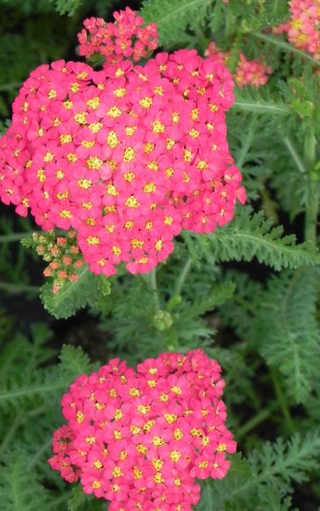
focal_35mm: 160
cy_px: 324
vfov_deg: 13.1
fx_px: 2230
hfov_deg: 8.2
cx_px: 95
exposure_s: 1/320
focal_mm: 18.8
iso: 160
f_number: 4.5
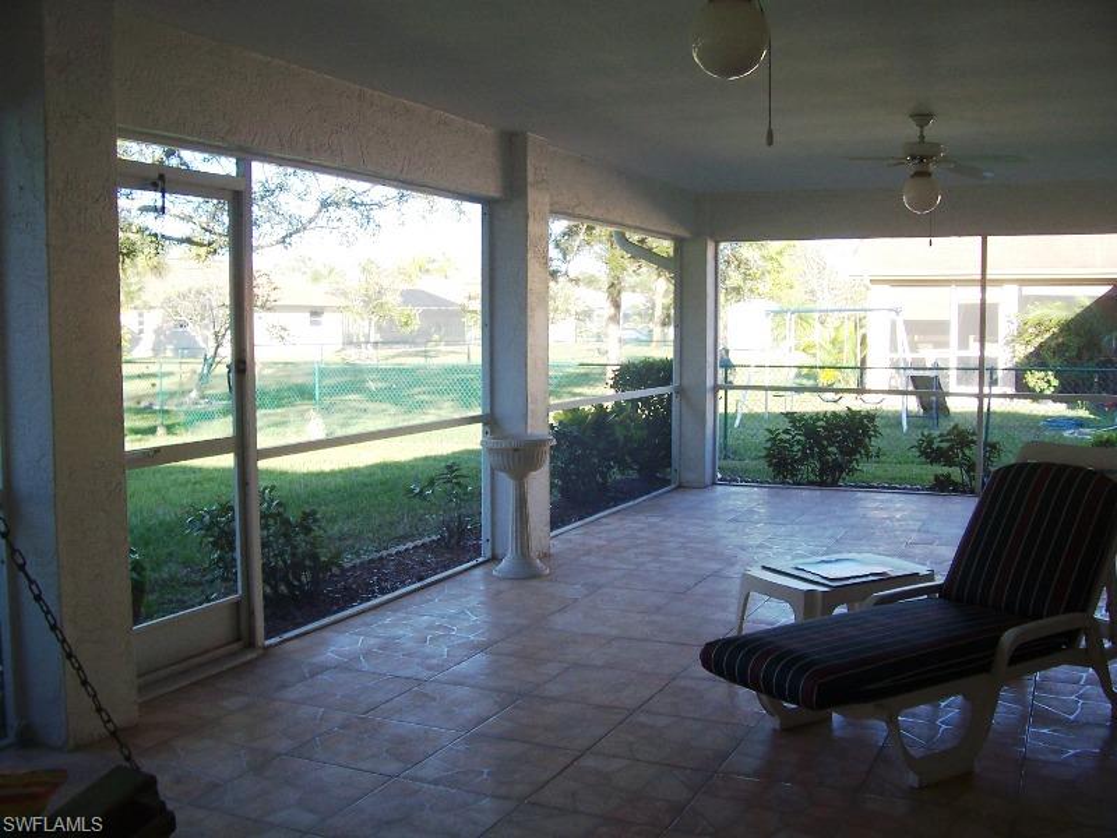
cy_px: 419
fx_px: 1097
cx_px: 558
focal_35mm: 34
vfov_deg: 41.8
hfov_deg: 54.0
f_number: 2.7
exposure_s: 1/125
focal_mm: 5.6
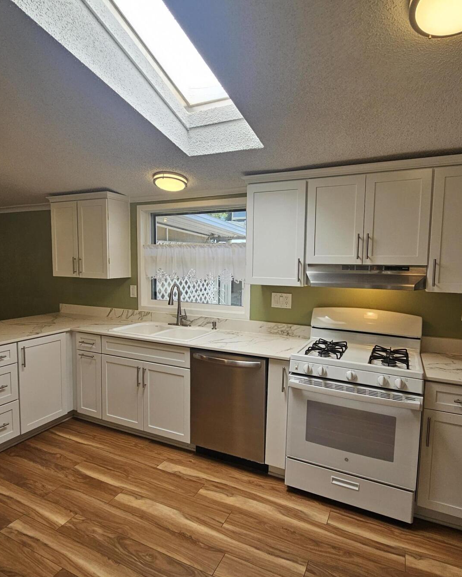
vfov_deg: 83.3
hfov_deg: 70.8
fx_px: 325
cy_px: 294
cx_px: 223
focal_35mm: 19
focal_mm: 2.2
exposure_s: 1/158
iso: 50
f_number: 2.2
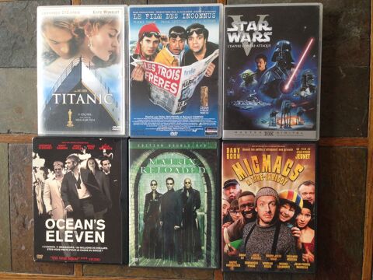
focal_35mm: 33
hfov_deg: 55.4
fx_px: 356
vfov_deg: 42.9
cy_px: 140
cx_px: 186
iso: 50
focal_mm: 4.12
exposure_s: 1/60
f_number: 2.4
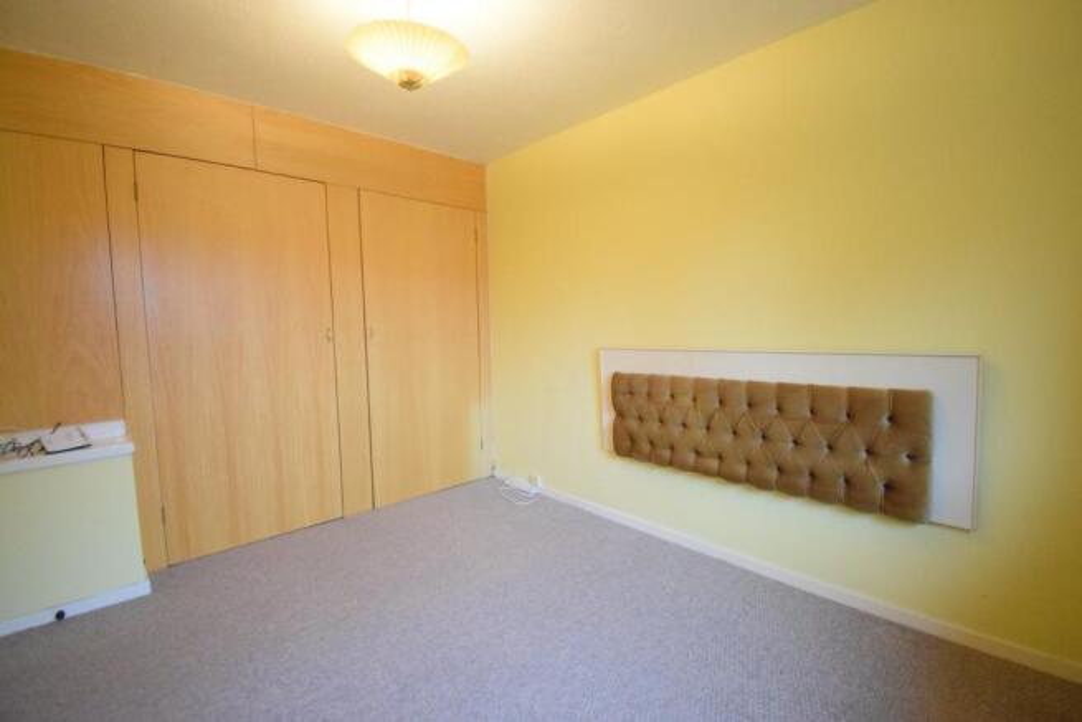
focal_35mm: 15
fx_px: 451
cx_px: 541
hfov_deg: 100.4
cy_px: 361
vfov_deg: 77.4
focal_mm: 10
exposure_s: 1/50
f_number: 4.5
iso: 6400
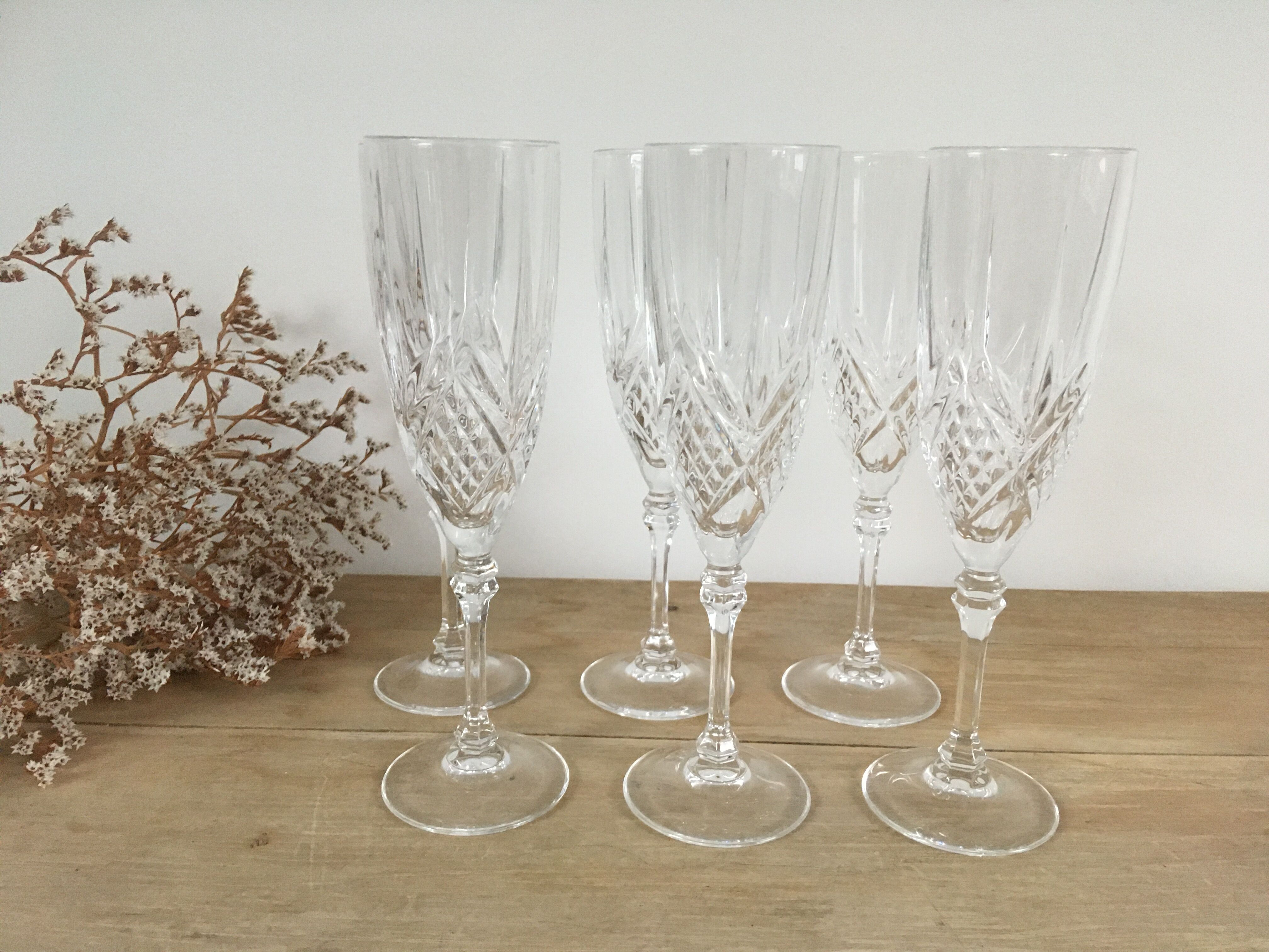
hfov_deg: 61.7
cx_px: 634
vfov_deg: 48.2
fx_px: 1063
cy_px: 476
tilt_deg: -12.6
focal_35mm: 29
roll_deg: -0.6
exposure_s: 1/25
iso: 200
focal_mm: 4.15
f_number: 2.2
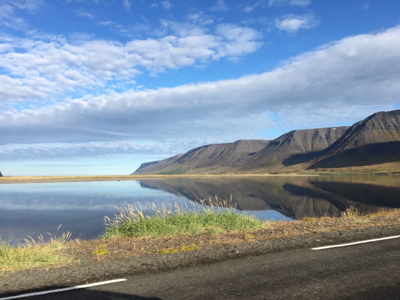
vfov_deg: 48.2
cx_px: 200
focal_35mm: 29
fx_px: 335
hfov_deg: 61.7
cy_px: 150
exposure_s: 1/1570
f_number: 2.2
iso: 25
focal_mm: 4.15
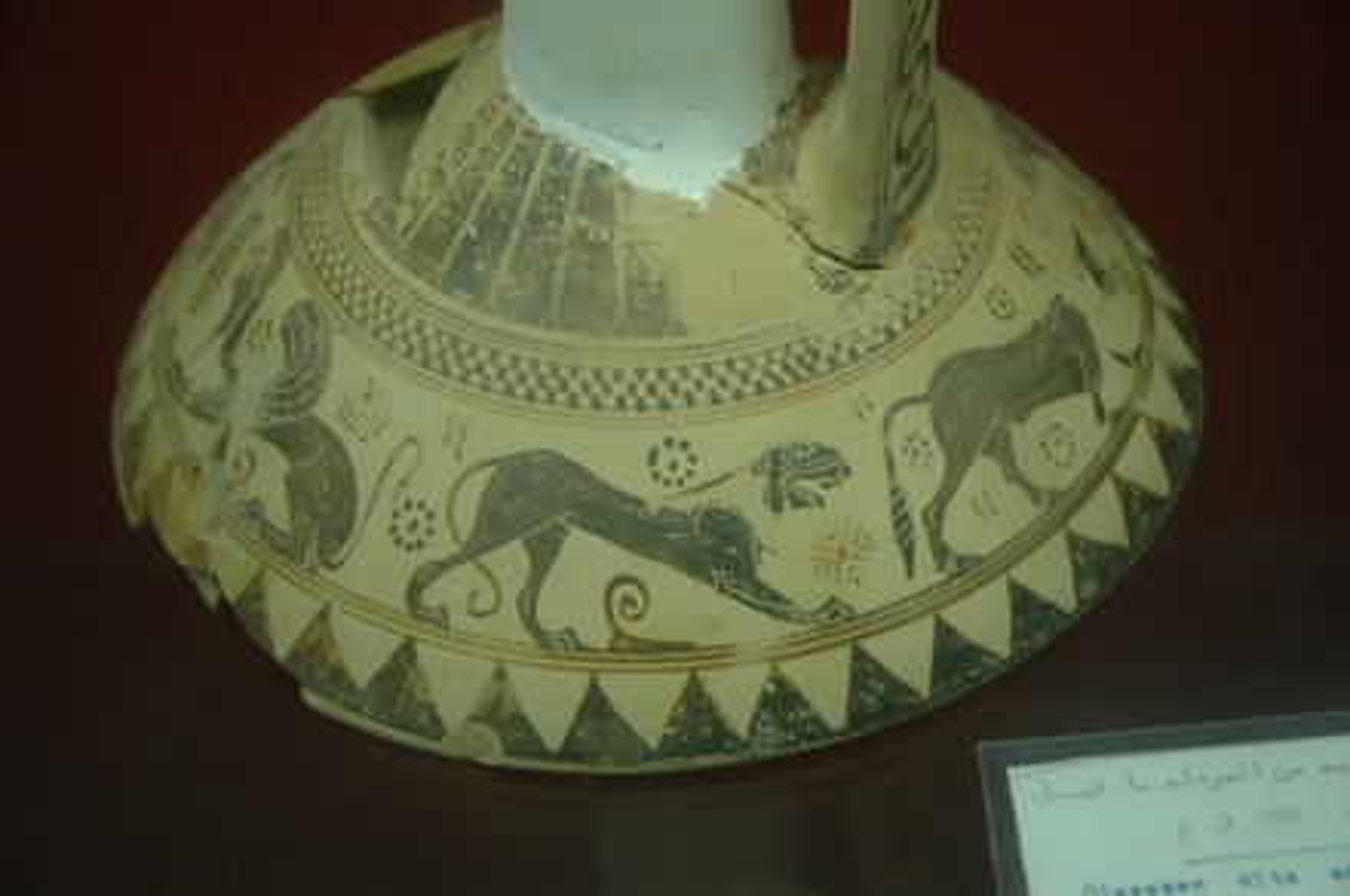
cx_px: 675
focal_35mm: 93
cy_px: 448
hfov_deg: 21.9
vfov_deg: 14.7
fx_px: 3482
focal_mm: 62
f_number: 4.5
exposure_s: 1/30
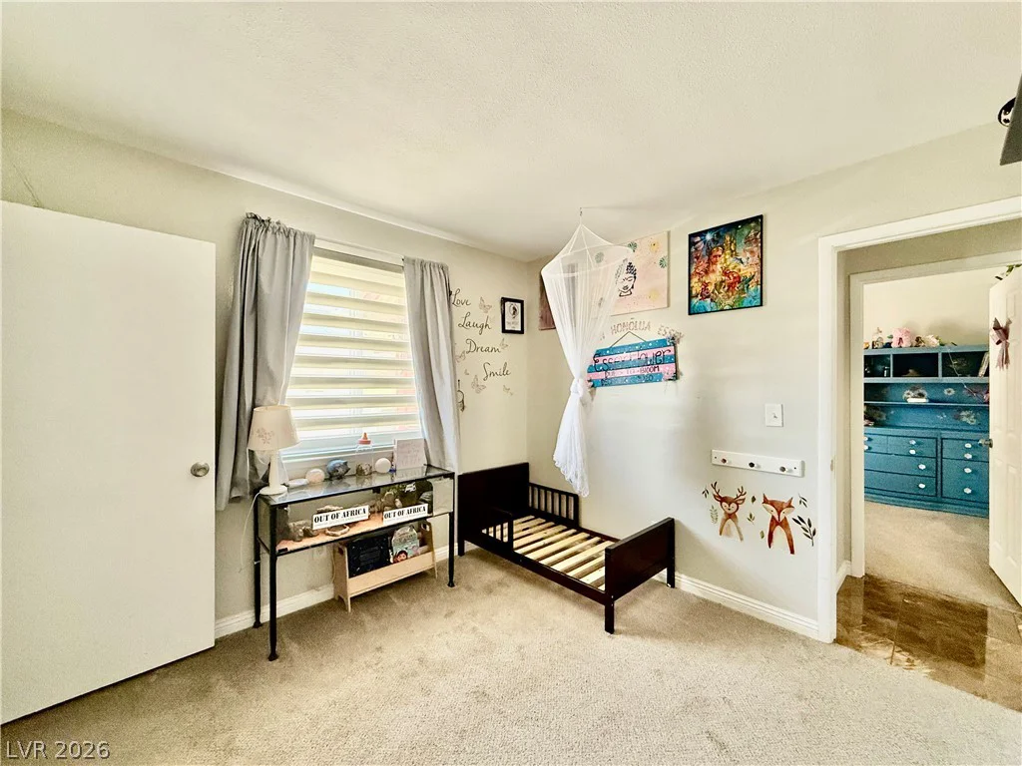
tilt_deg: +0.6
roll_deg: -0.2
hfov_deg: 102.1
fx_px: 413
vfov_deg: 85.7
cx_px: 511
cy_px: 383
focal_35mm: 14
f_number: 2.2
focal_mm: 2.22
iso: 320
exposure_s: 1/84
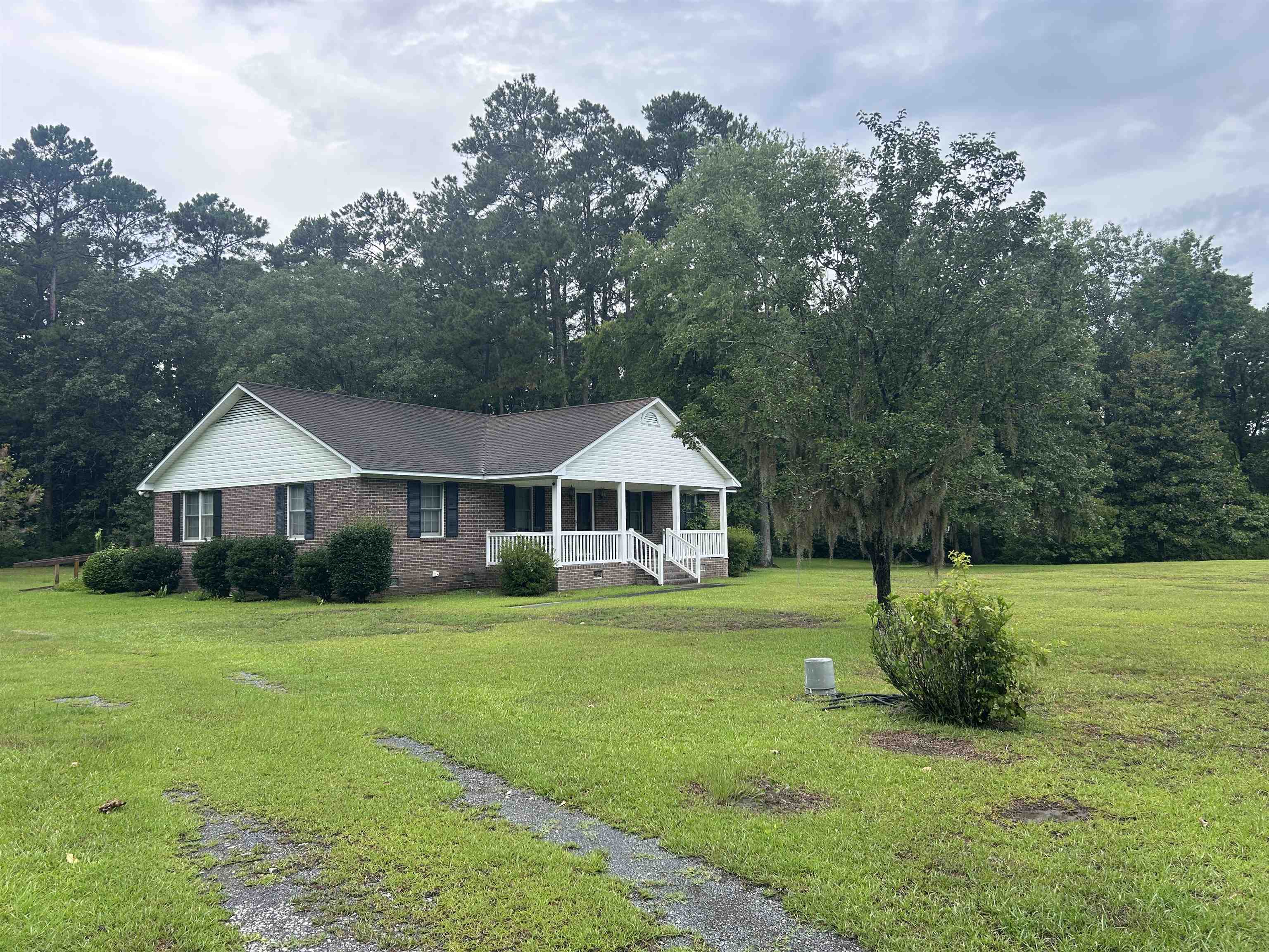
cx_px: 634
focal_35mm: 26
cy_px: 476
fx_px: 953
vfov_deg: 53.1
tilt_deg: +3.5
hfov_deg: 67.3
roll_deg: +1.2
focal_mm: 5.7
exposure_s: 1/1135
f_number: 1.5
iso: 50
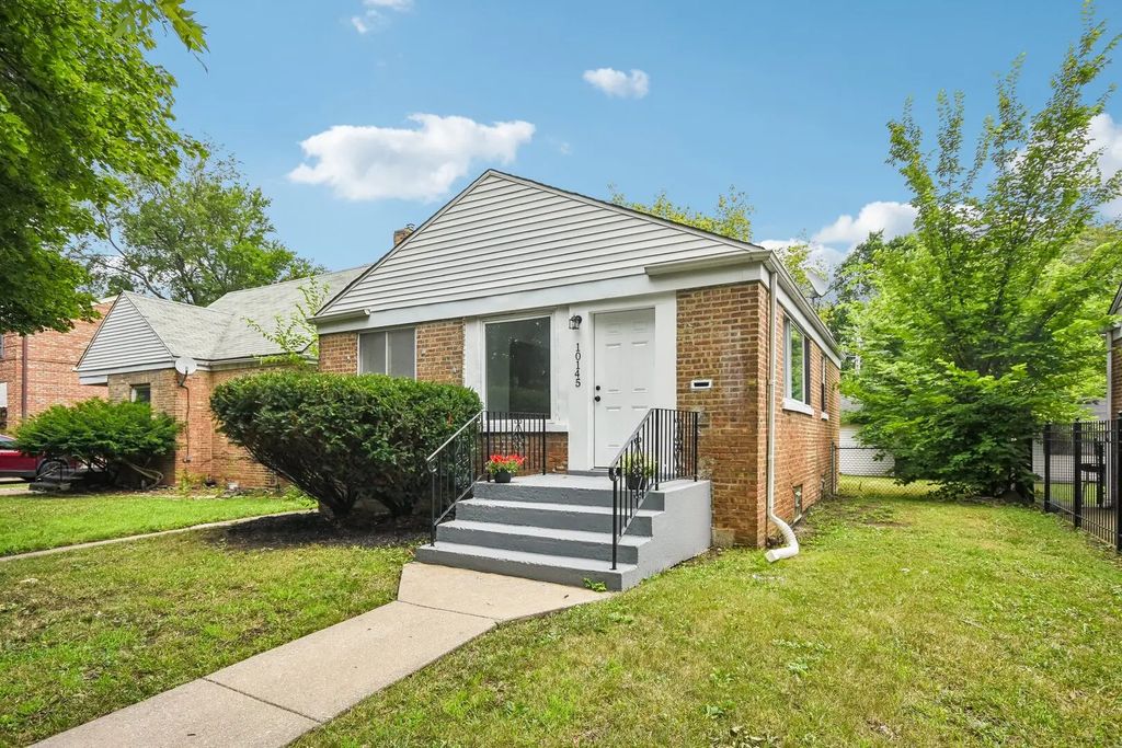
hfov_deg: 90.0
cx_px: 561
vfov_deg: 67.4
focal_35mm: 18
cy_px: 374
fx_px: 561
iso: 400
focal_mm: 12
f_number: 8
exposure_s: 1/640
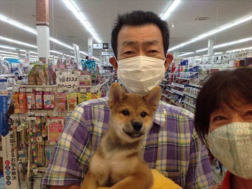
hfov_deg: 52.7
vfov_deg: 40.6
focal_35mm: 35
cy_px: 94
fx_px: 254
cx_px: 126
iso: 50
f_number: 2.4
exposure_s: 1/40
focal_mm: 4.28
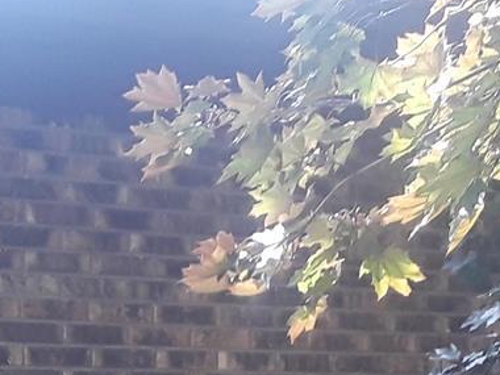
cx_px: 368
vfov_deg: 11.8
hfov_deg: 16.6
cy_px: 622
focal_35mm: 118
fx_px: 1704
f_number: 1.9
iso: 64
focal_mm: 2.9
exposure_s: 1/100
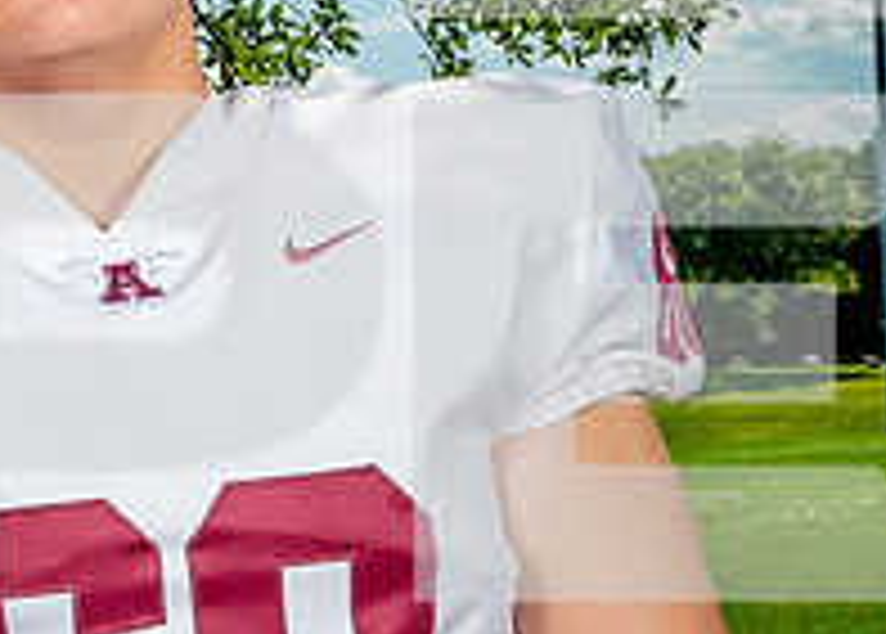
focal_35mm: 117
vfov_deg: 12.3
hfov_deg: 16.2
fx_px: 2946
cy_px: 351
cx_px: -256
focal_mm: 38
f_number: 11
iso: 100
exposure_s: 1/125
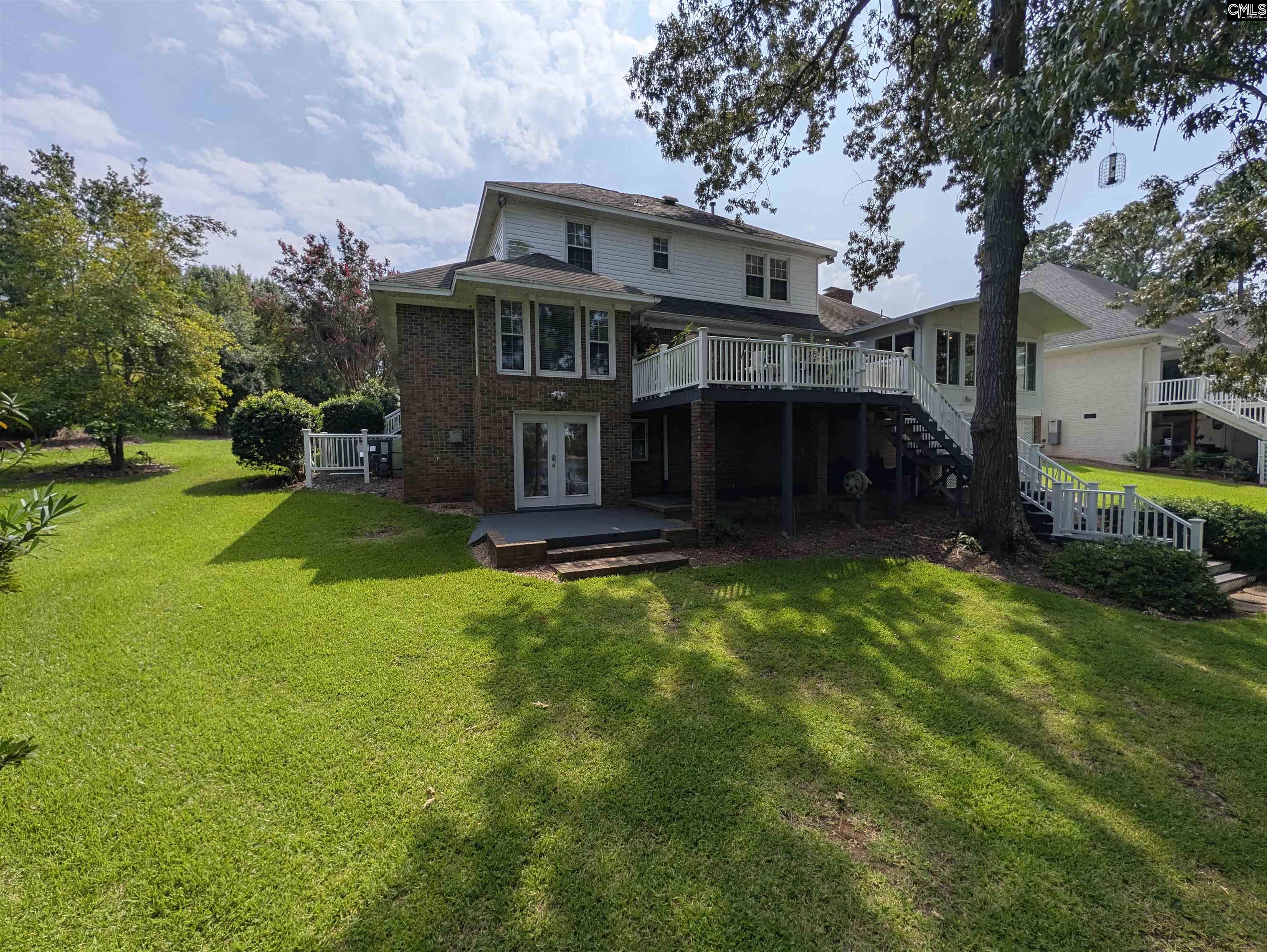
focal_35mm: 12
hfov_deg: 110.5
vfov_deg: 94.6
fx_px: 439
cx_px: 634
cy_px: 476
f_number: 1.7
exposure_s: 1/5319
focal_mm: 2.02
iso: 22
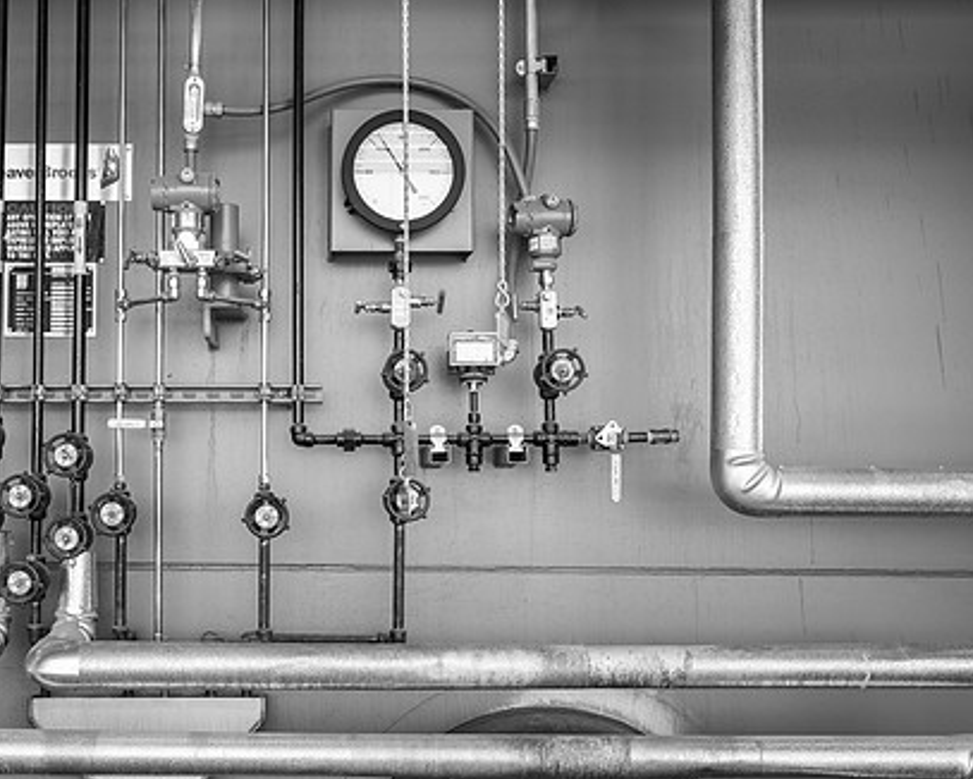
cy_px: 434
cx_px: 289
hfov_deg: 42.9
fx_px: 1210
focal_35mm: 42
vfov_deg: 35.7
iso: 100
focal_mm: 30
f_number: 4
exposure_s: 1/50
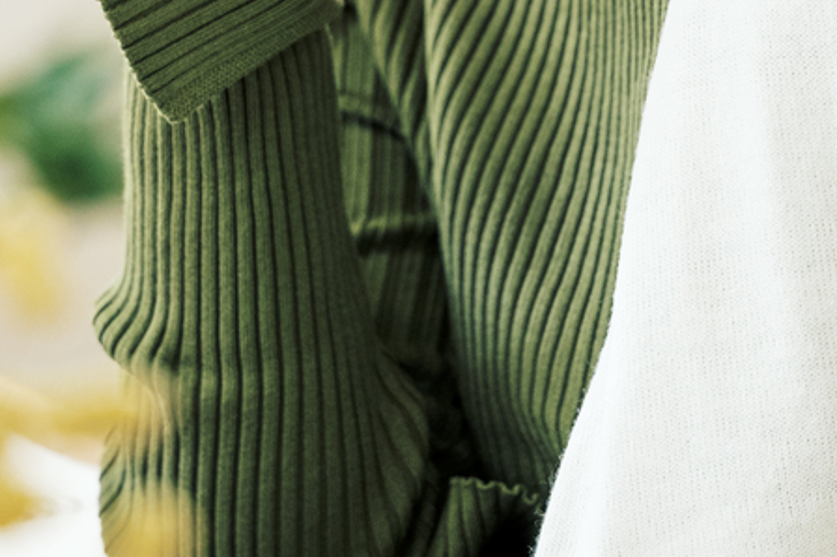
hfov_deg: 4.4
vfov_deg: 2.9
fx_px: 10896
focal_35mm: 469
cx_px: 364
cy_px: -149
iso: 500
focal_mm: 105
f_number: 2.8
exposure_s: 1/200
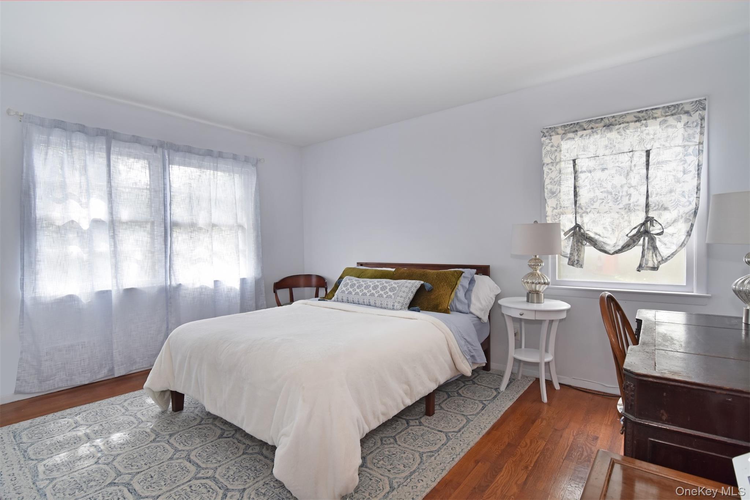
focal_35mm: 16
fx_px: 344
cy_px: 250
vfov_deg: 72.0
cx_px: 375
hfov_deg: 95.0
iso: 640
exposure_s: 1/30
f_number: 8
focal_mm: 11
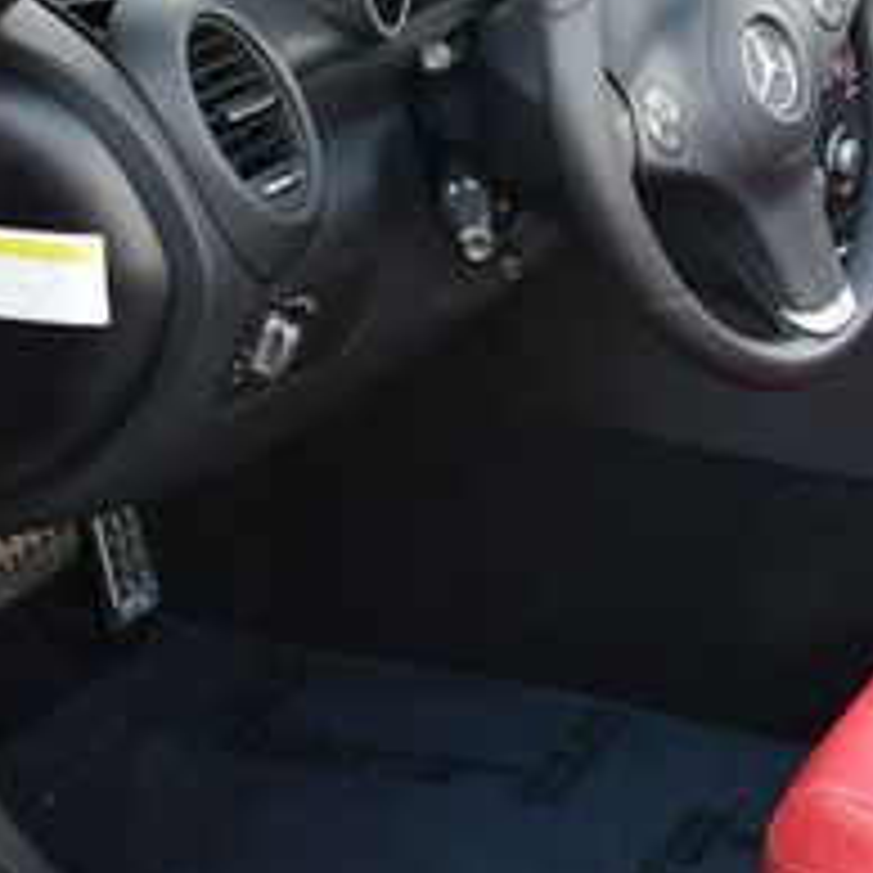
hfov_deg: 14.8
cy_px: 382
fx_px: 3196
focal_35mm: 112
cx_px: 1170
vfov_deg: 15.6
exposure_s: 1/250
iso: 560
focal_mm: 20
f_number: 3.5
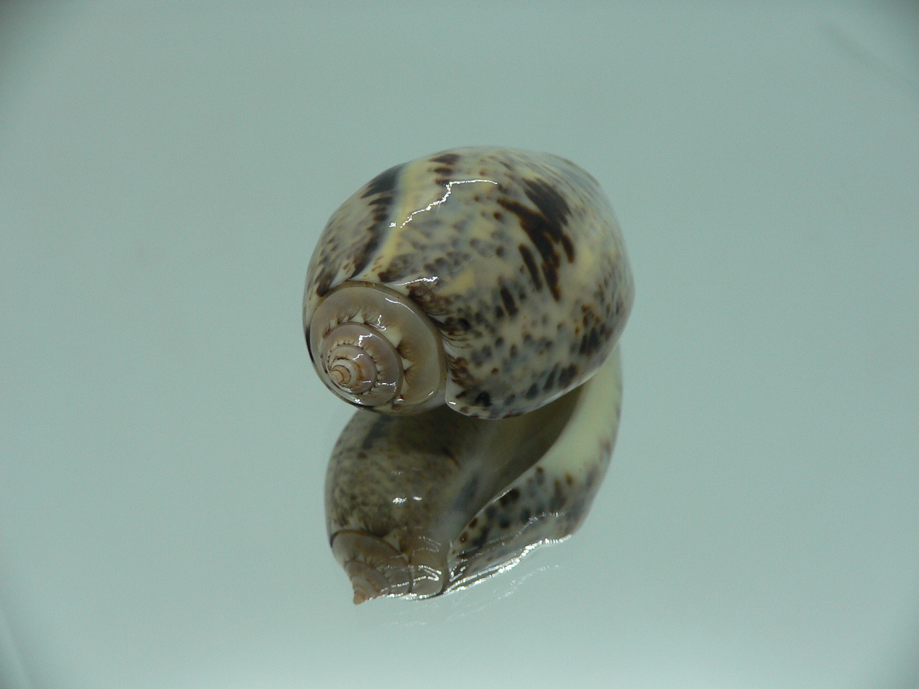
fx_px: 929
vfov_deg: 40.7
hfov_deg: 52.6
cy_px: 344
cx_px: 460
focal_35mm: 35
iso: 80
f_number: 2.8
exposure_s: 1/60
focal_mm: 4.6
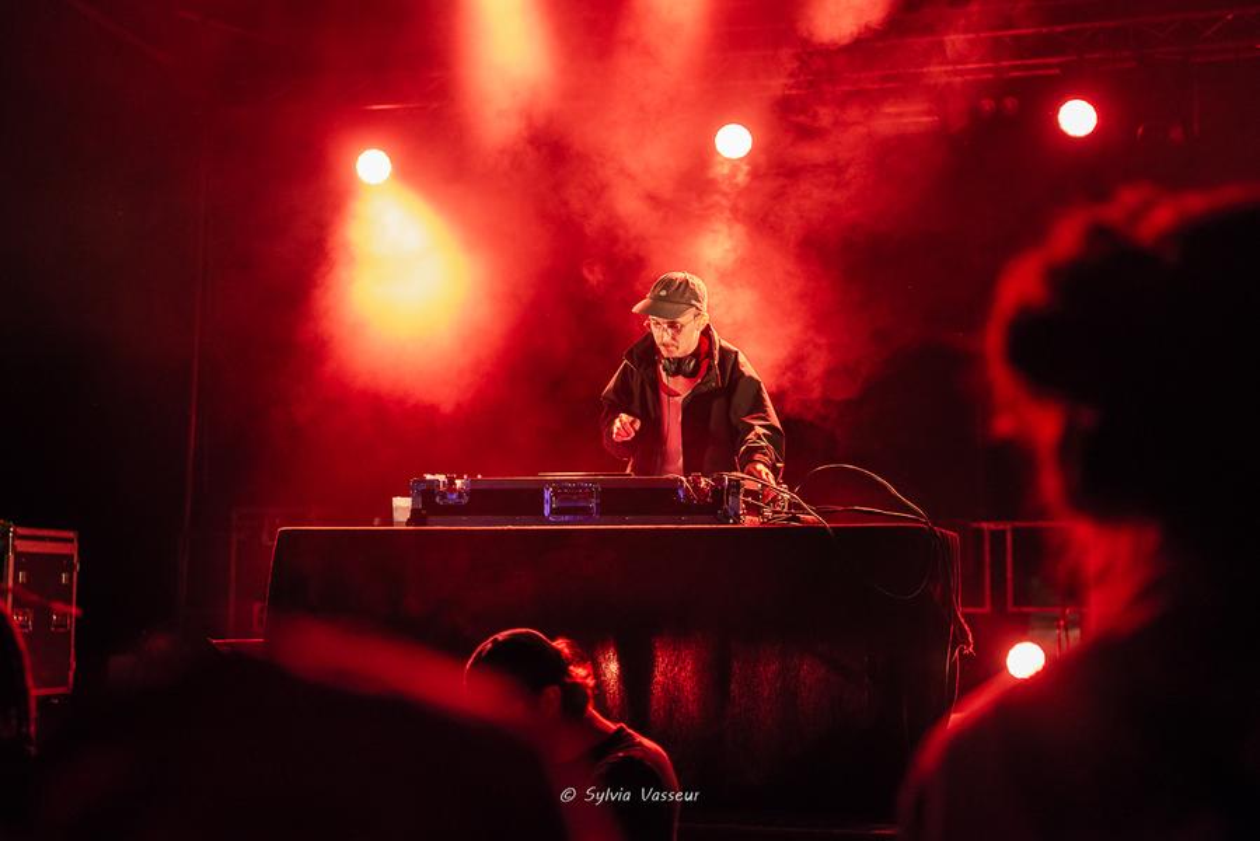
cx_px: 661
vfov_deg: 22.6
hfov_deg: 33.3
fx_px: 2106
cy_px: 417
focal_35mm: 60
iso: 1600
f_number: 2.8
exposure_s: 1/125
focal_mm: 52
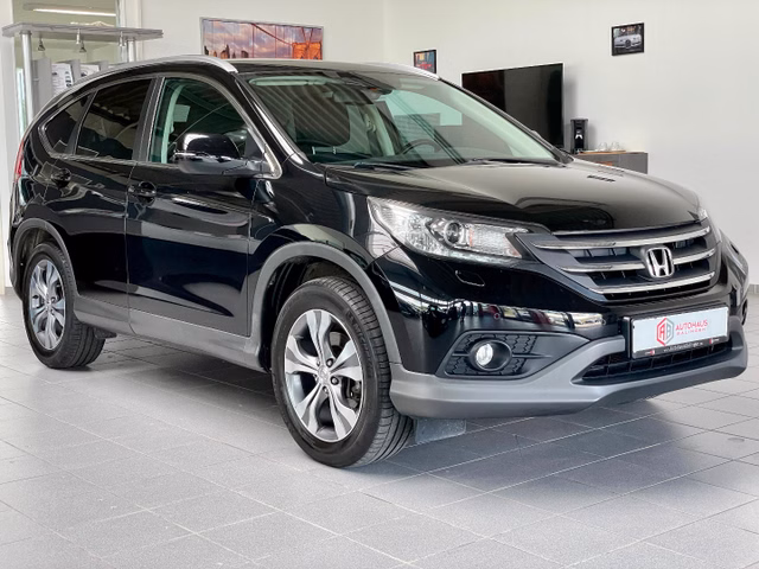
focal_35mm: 52
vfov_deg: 28.0
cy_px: 284
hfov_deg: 36.8
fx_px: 1140
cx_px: 380
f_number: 2
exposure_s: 1/121
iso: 200
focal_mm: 6
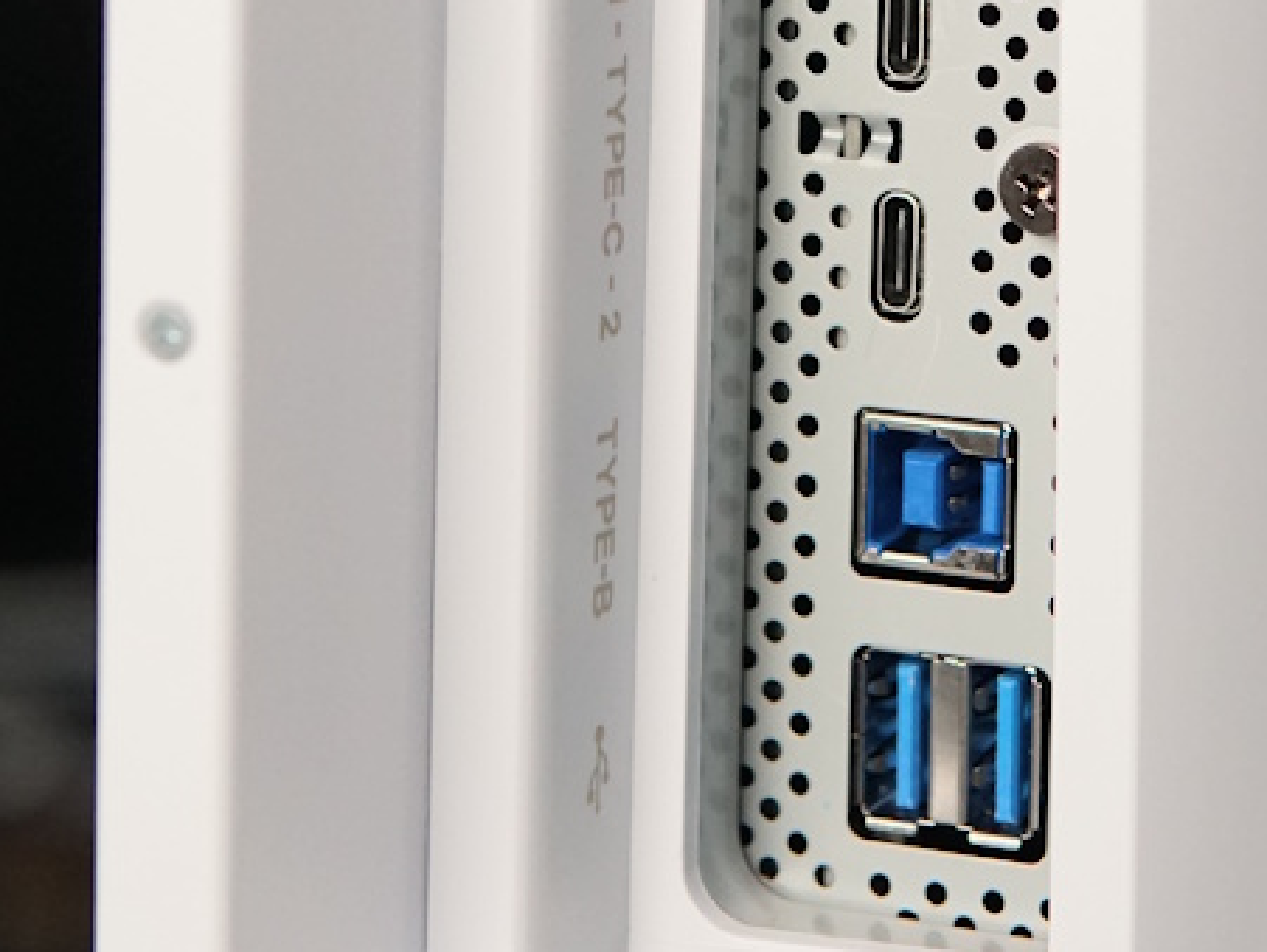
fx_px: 4213
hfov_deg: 17.0
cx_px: 955
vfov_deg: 12.6
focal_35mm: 115
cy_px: -160
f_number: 3.2
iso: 1250
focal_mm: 30
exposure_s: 1/320
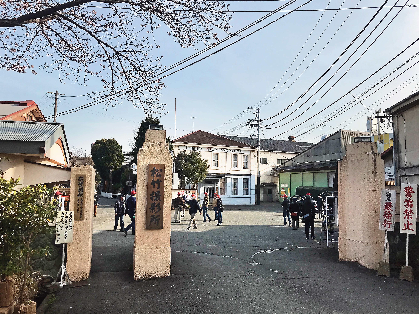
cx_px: 210
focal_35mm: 28
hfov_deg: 63.4
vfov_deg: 49.7
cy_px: 157
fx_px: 339
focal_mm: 3.99
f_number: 1.8
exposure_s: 1/2083
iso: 20
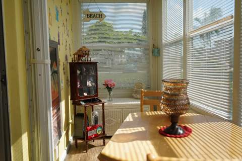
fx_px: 208
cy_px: 80
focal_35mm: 31
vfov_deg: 42.3
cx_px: 121
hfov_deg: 60.3
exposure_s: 1/400
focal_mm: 31
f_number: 4.5
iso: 100
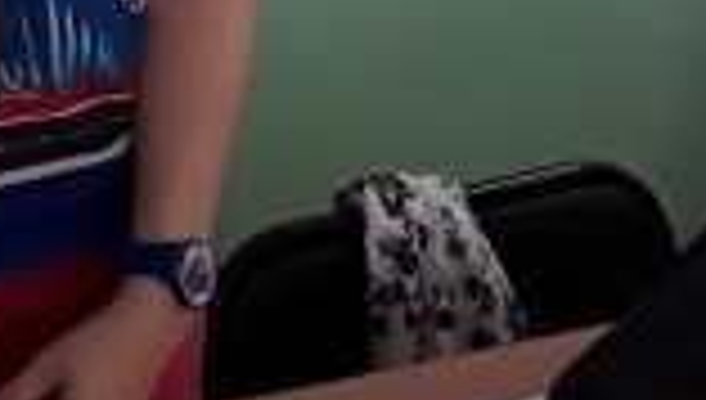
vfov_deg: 9.9
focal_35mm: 112
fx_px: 2101
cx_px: -13
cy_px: -483
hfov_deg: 18.5
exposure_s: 1/33
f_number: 1.7
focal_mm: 3.71
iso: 200
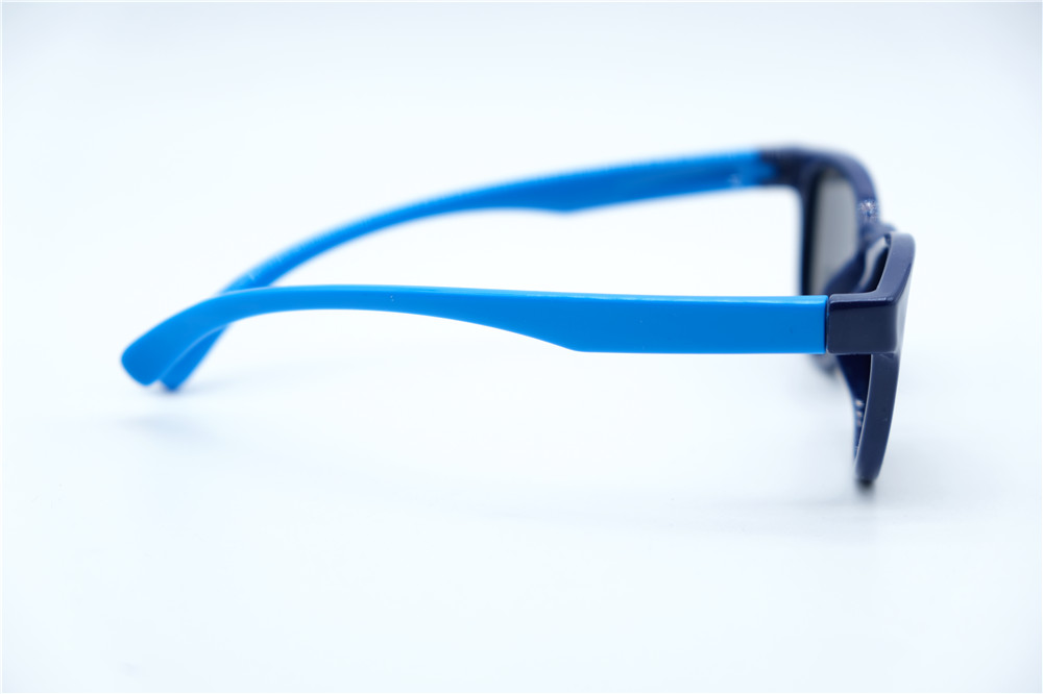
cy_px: 347
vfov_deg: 16.4
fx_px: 2404
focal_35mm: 83
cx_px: 522
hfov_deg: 24.5
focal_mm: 55
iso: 160
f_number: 4.5
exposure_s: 1/240
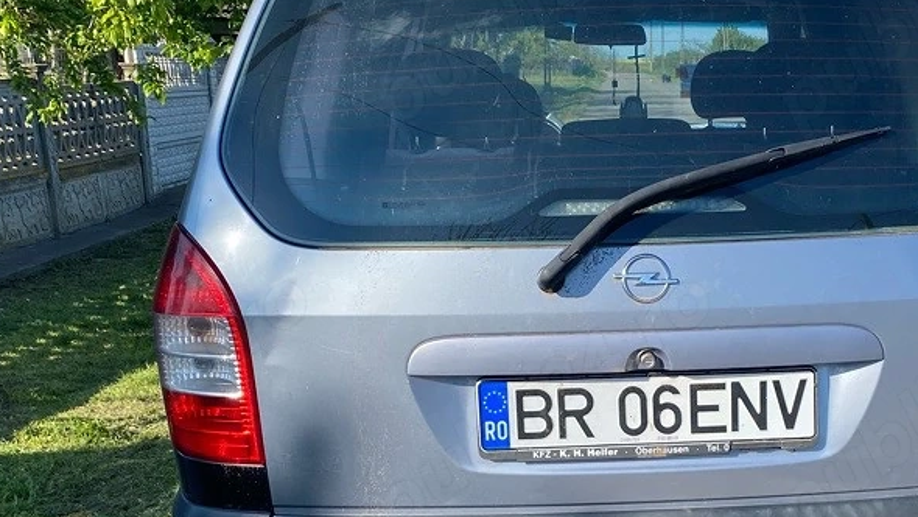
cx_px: 646
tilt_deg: -16.7
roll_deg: -0.9
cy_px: 417
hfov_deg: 42.0
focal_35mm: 48
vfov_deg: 24.5
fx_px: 1169
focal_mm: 4.25
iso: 32
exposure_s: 1/1193
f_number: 1.8
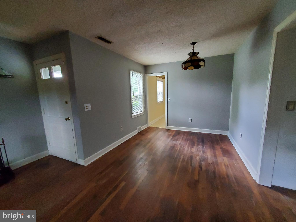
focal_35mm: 13
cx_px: 148
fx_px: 111
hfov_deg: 106.2
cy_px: 111
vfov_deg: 89.9
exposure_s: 1/29
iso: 800
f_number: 2.2
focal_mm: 1.8
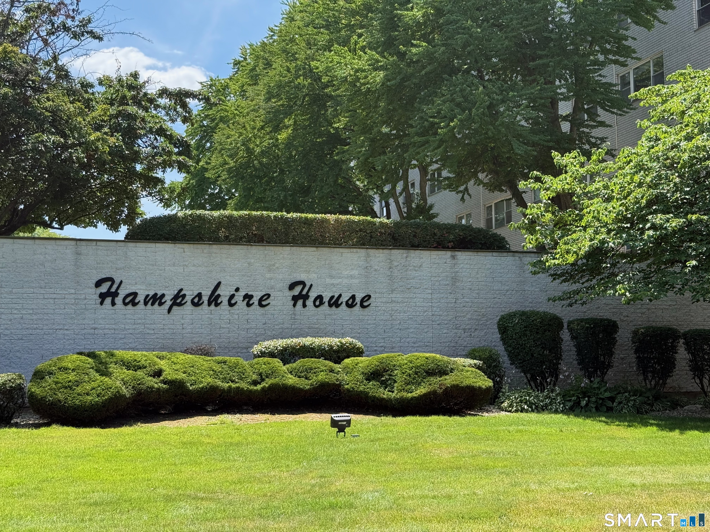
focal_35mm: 48
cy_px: 266
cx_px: 355
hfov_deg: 39.7
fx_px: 985
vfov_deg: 30.3
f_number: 1.78
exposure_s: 1/1754
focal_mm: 6.76
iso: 80
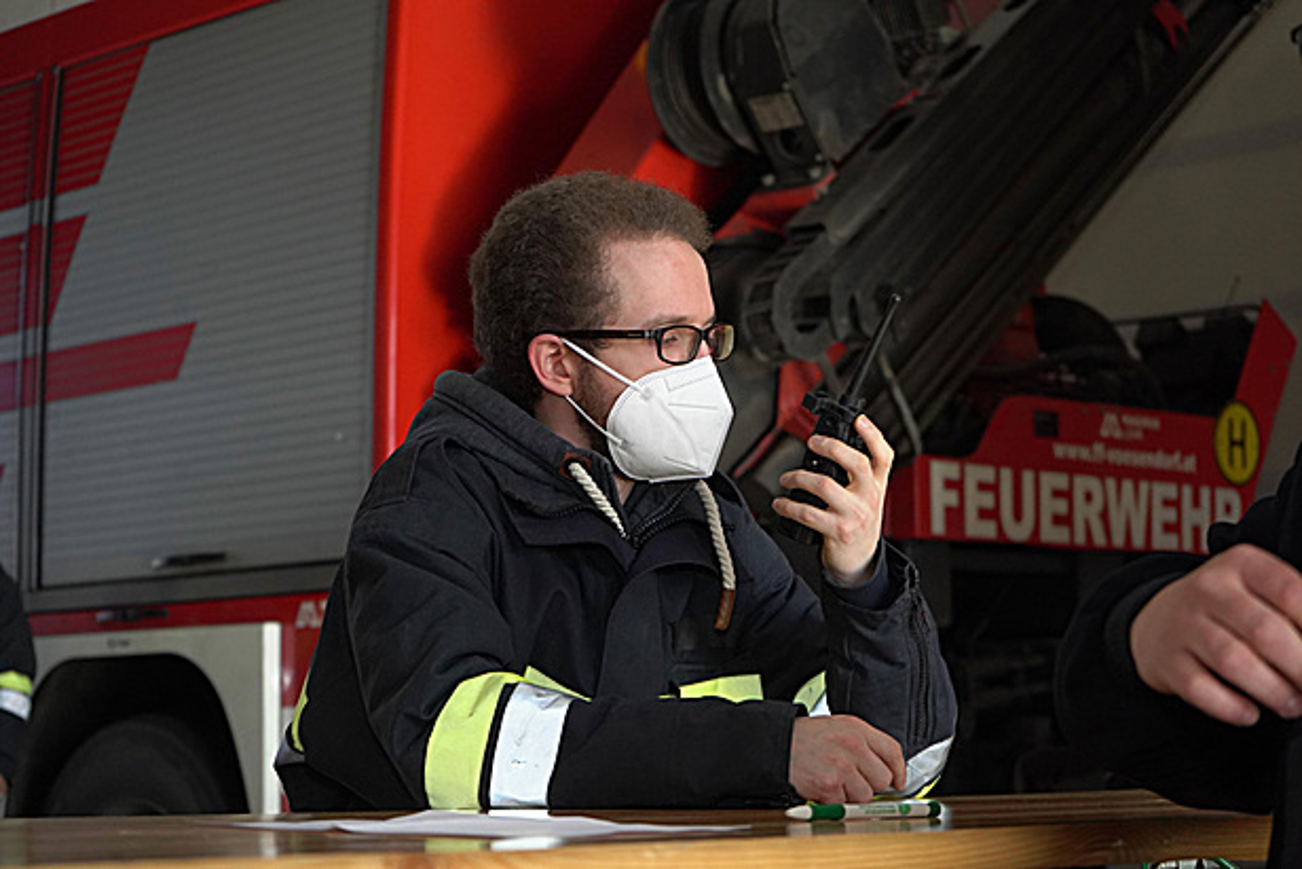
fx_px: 2532
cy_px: 434
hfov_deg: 28.8
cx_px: 651
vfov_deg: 19.5
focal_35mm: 70
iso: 4000
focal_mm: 70
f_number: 5.6
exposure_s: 1/1000
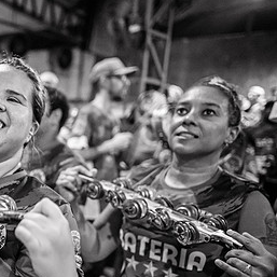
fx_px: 416
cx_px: -29
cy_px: 171
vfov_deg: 36.6
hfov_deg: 32.3
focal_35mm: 46
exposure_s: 1/320
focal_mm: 24
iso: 1600
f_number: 1.8
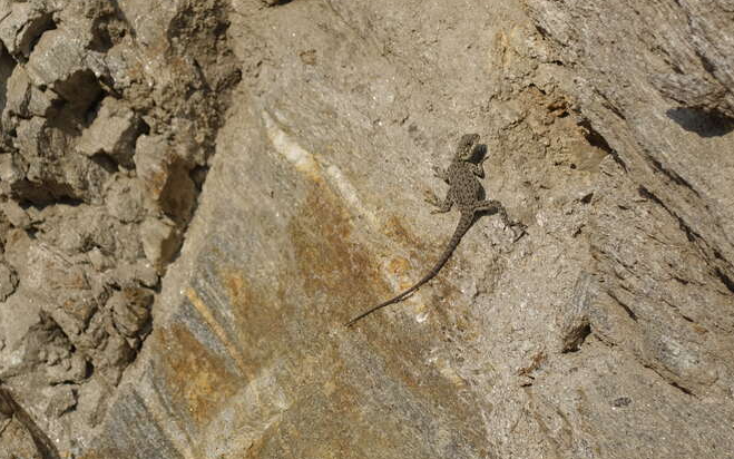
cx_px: 234
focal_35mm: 130
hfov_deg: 16.0
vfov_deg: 10.1
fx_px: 2601
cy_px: 154
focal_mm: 25.7
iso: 125
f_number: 4
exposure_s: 1/160
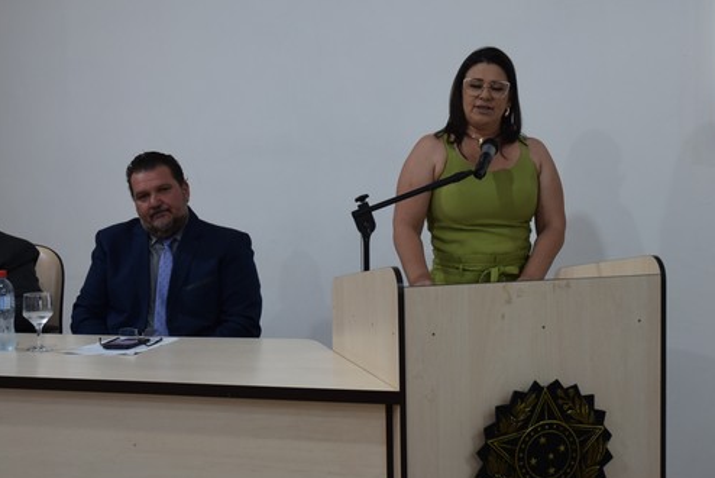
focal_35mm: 57
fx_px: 1128
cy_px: 256
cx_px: 434
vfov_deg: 23.9
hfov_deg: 35.0
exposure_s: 1/60
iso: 400
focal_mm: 25
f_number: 4
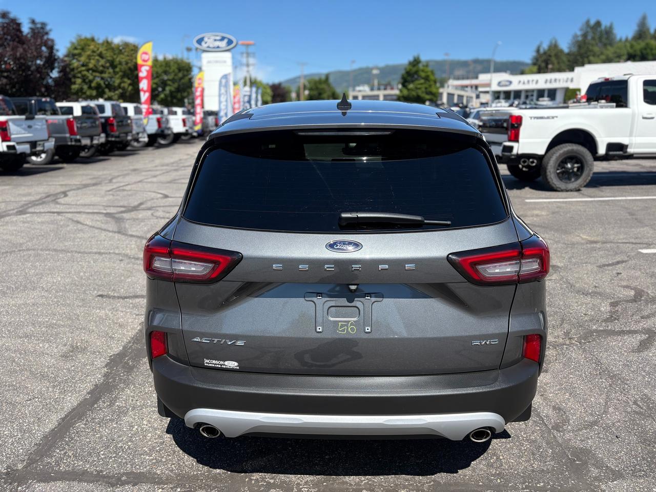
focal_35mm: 26
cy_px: 246
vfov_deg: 53.1
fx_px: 493
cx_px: 328
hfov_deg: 67.3
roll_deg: -0.6
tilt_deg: -12.4
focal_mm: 5.96
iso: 50
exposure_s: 1/2451
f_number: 1.6
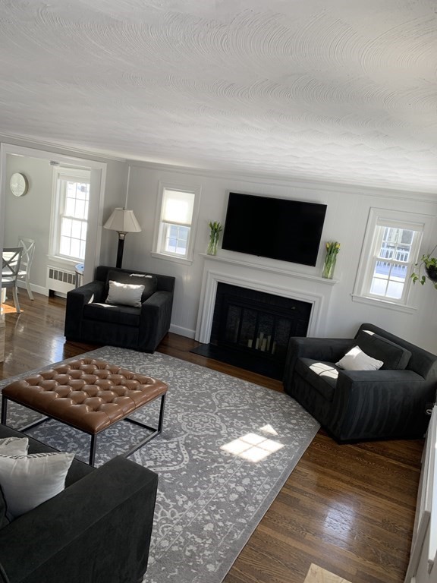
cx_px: 218
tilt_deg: -9.7
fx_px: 438
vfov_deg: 67.3
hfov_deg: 53.1
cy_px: 292
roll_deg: -8.2
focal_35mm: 26
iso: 32
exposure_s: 1/121
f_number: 1.8
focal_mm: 4.25
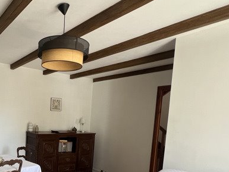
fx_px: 179
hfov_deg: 58.8
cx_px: 37
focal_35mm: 27
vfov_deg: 49.1
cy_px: 132
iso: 125
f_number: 1.8
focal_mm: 1.57
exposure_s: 1/99
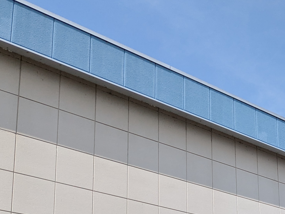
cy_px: 242
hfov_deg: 23.0
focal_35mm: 74
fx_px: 609
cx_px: 383
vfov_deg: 19.0
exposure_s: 1/3891
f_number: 1.73
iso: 64
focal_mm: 4.38
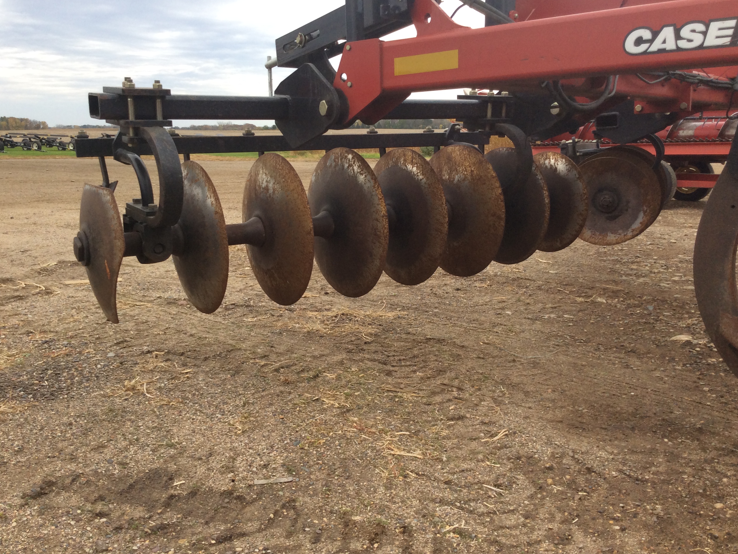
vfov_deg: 42.9
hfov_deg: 55.4
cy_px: 281
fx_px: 703
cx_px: 365
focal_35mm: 33
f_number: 2.4
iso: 32
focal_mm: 3.3
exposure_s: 1/228
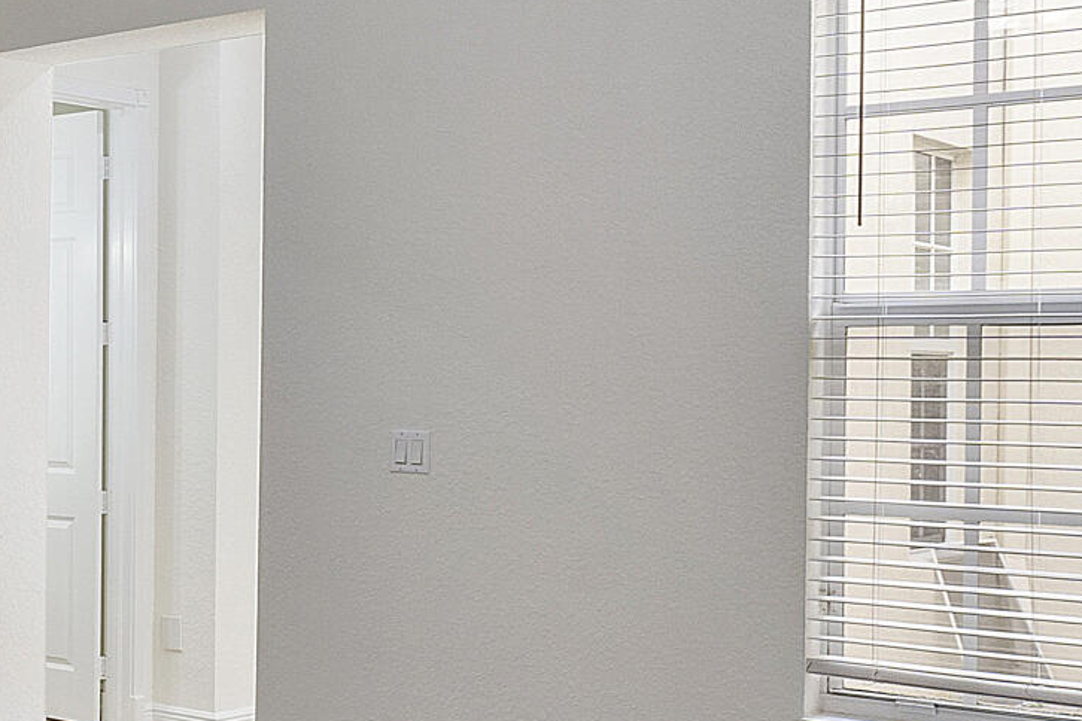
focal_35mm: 62
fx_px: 1863
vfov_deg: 21.9
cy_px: 397
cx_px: -154
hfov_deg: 28.8
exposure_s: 1/4
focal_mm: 10
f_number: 11
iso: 160
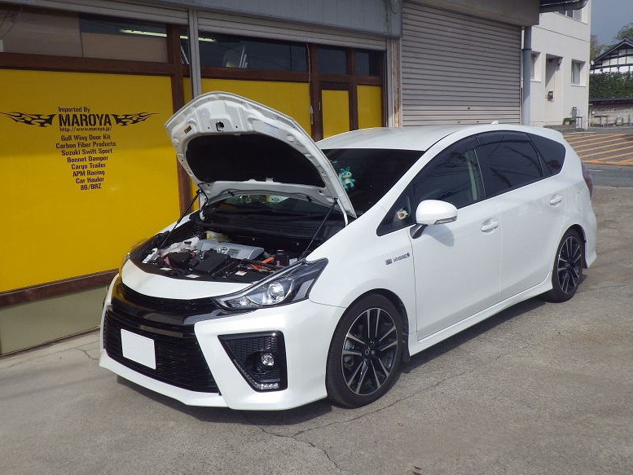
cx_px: 323
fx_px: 640
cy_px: 231
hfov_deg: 52.6
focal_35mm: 35
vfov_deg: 40.7
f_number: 4.6
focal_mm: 6.1
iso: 125
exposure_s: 1/1000
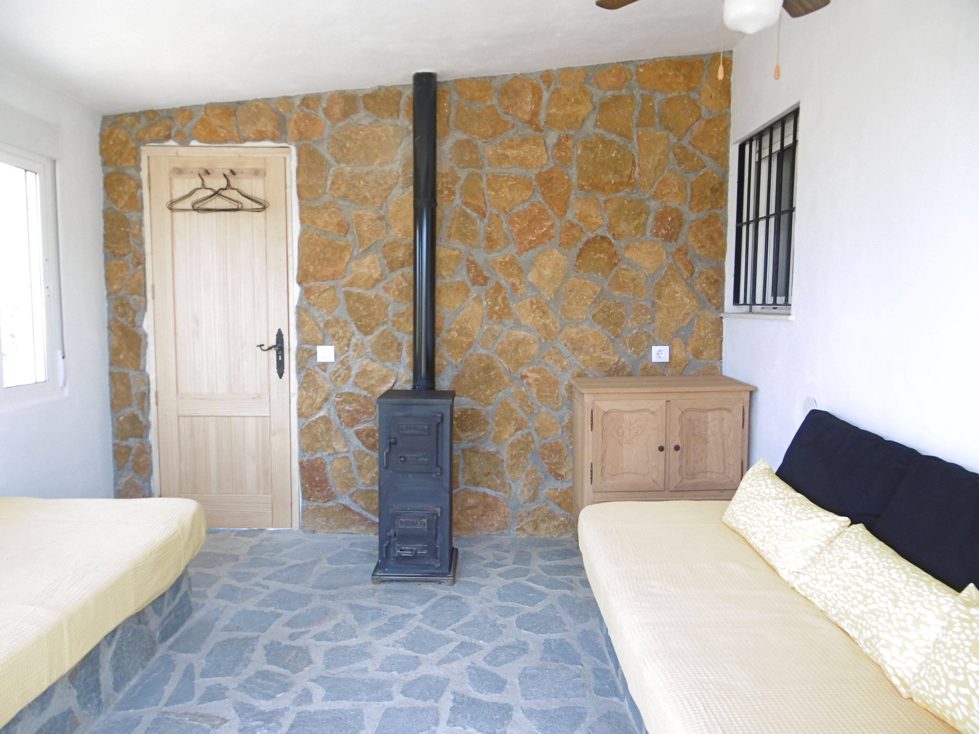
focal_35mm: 24
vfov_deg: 56.8
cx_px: 490
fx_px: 679
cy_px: 367
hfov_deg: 71.6
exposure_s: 1/60
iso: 100
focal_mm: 4.3
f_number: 3.1
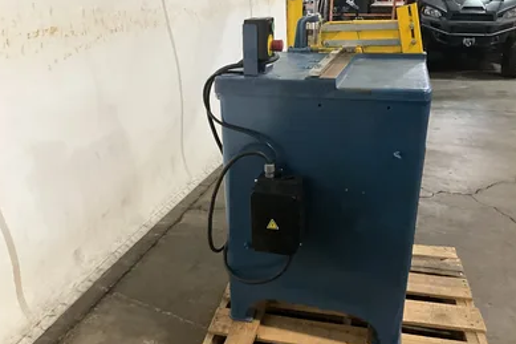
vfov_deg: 42.3
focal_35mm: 31
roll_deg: +1.3
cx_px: 255
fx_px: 444
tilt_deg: -23.5
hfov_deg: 60.3
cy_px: 178
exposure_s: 1/51
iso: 320
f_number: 1.8
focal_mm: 3
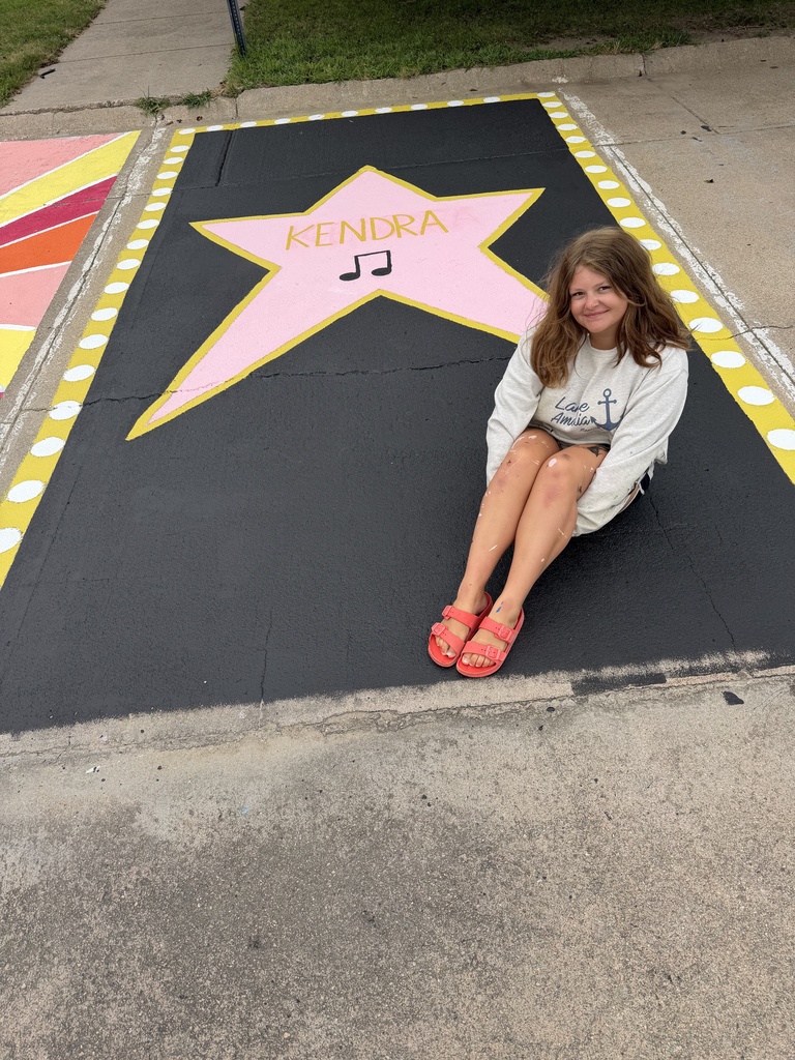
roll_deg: +6.6
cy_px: 530
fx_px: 735
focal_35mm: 24
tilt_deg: -43.5
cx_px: 398
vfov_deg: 71.6
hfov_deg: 56.8
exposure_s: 1/2370
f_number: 1.78
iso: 80
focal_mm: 6.76
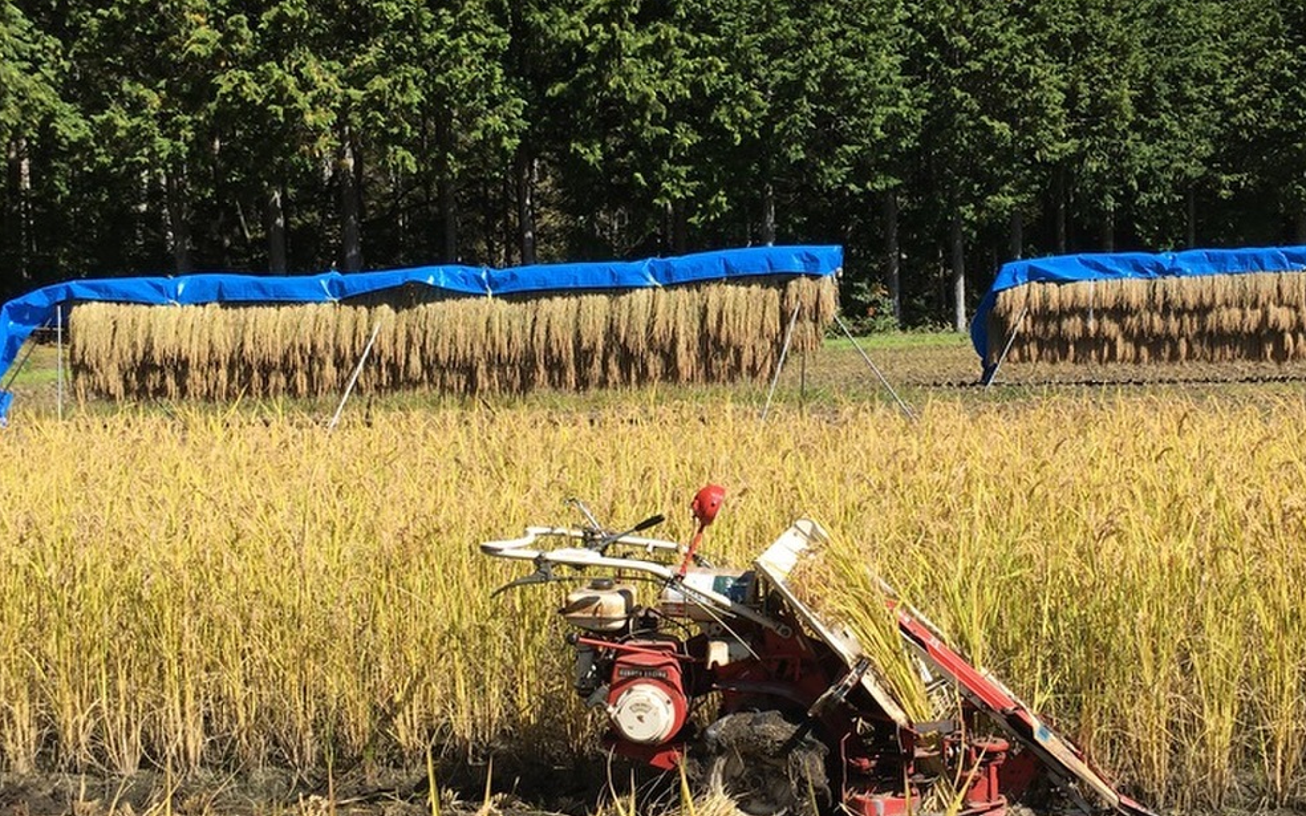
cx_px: 820
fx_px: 1602
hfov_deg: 44.0
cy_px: 442
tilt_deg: -3.6
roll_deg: +1.6
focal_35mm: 45
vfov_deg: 28.6
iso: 25
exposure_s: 1/1202
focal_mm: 4.15
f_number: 2.2
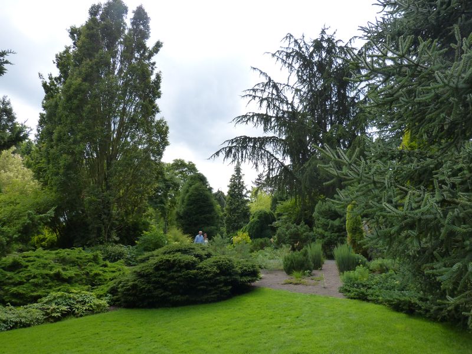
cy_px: 177
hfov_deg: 69.4
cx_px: 236
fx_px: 341
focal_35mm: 25
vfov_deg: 54.9
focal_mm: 4.5
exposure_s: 1/400
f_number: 4
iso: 160
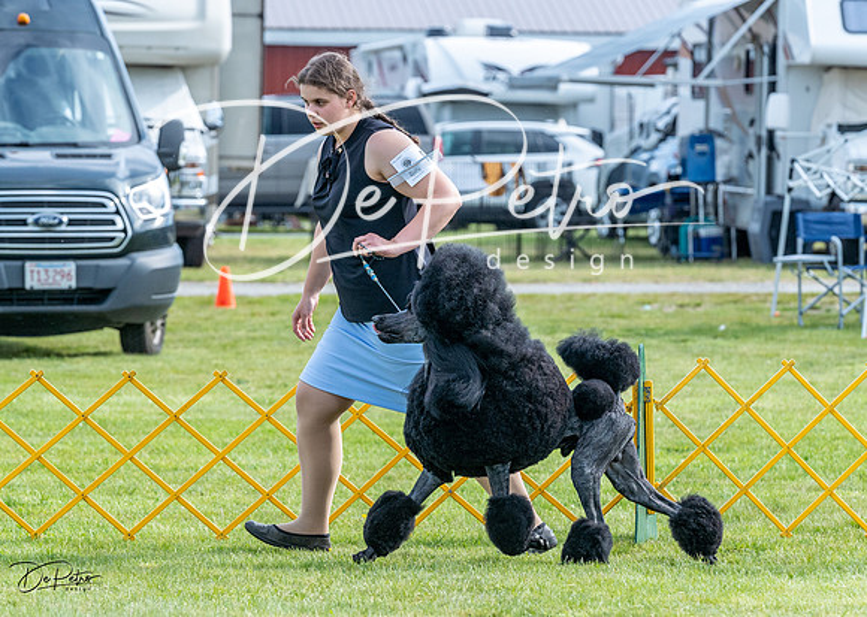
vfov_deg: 6.9
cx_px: 385
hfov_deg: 9.7
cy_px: 282
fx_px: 5095
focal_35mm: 207
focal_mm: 162
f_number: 5.6
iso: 1000
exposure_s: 1/1600
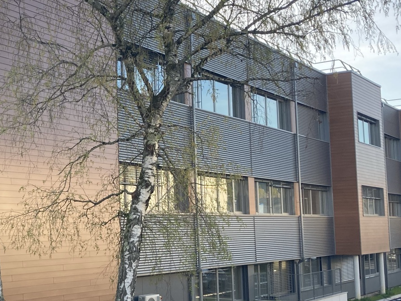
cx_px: 54
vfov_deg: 22.9
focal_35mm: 64
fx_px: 741
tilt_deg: +4.4
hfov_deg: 29.2
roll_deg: +0.8
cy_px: 176
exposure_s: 1/308
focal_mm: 3.99
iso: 20
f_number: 1.8
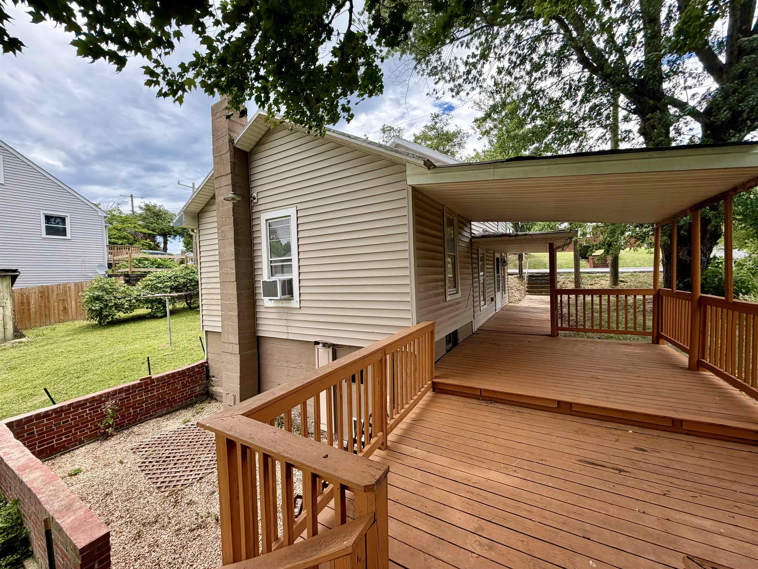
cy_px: 284
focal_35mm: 14
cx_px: 379
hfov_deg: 102.1
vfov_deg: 85.7
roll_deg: +2.8
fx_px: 307
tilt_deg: -2.3
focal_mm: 2.22
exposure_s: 1/579
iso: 40
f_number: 2.2
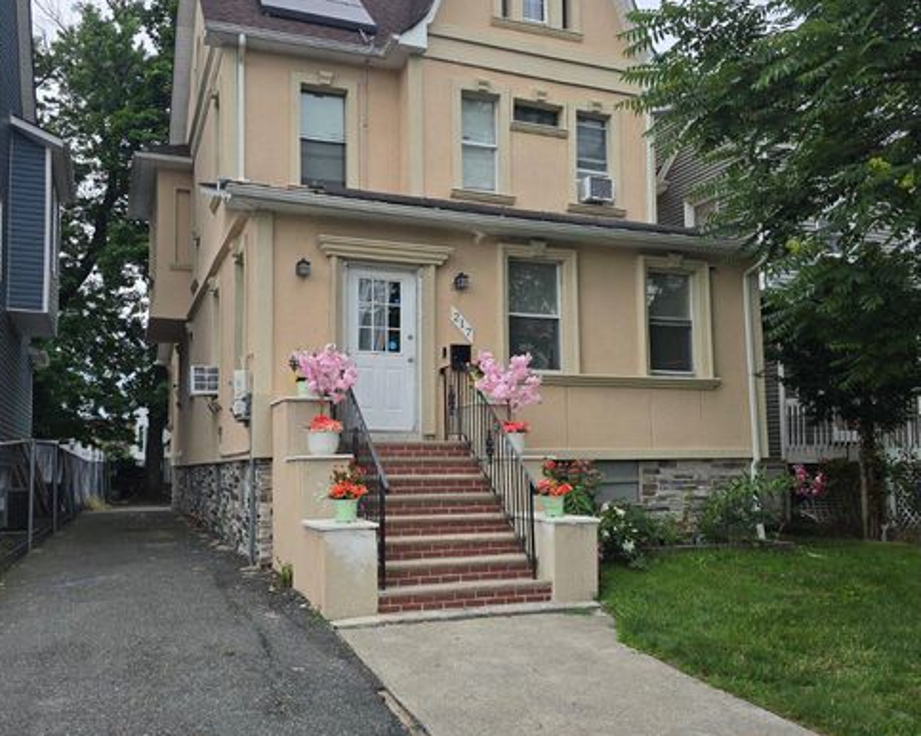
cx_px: 452
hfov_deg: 57.2
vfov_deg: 47.1
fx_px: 845
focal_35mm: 31
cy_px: 384
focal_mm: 6.3
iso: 12
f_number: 1.7
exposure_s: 1/210
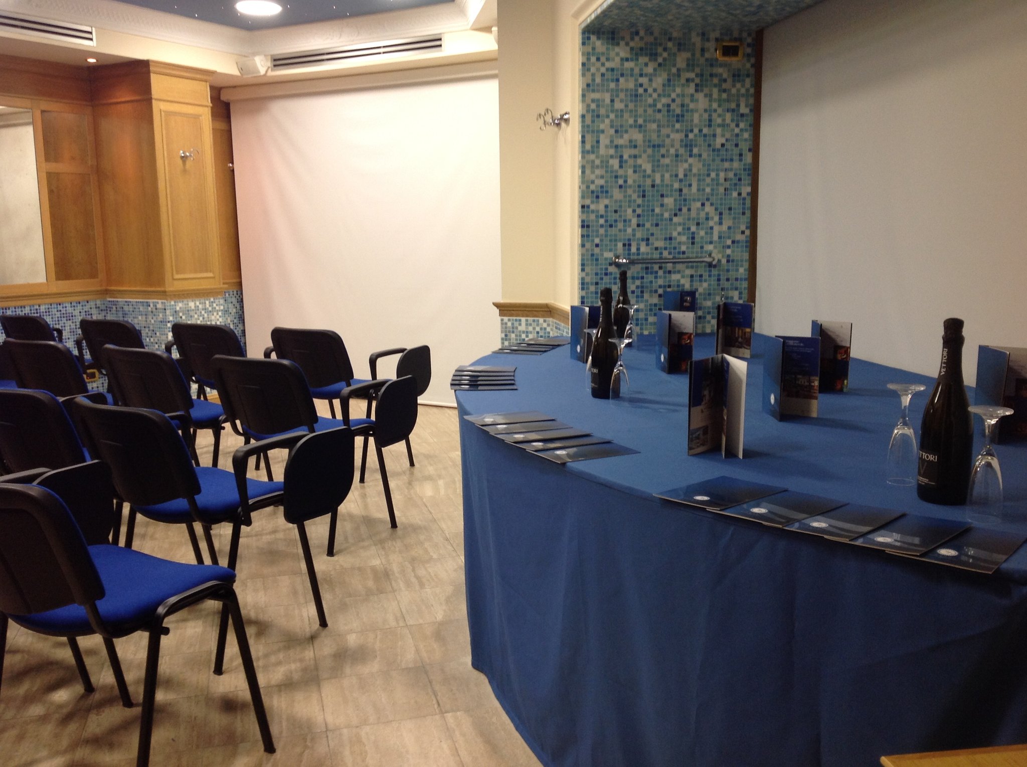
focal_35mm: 35
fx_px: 1037
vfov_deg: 40.6
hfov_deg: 52.7
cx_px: 514
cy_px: 384
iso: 64
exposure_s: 1/15
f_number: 2.4
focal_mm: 4.28
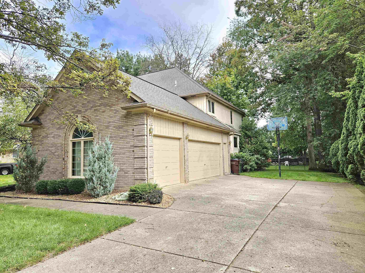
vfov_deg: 58.9
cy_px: 136
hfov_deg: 73.9
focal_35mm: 23
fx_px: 243
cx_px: 182
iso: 40
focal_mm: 5.4
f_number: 1.8
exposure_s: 1/182
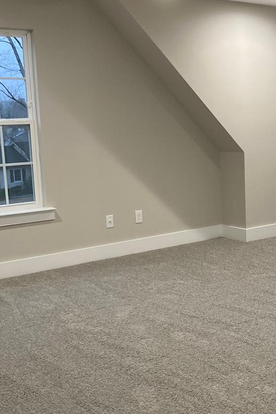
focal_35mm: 50
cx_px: 214
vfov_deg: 39.6
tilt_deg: -8.6
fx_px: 575
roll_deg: +1.8
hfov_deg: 26.6
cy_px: 214
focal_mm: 3.99
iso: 160
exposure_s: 1/60
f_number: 1.8
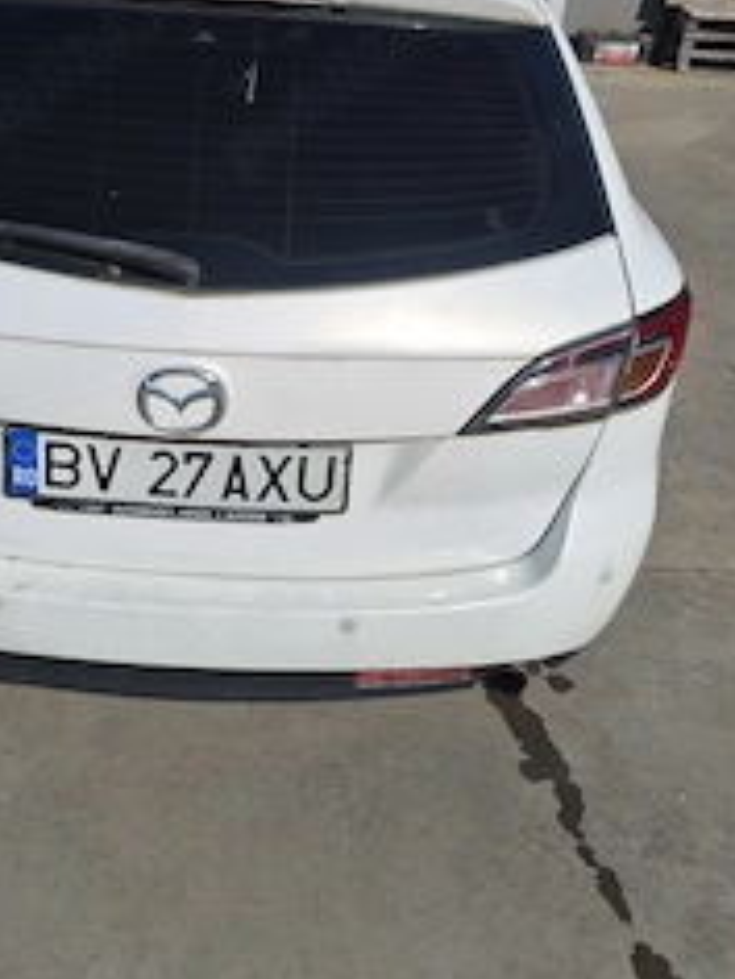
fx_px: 1104
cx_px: 212
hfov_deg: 36.2
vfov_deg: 47.8
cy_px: 456
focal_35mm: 39
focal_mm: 5.4
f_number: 1.8
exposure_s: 1/7696
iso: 50
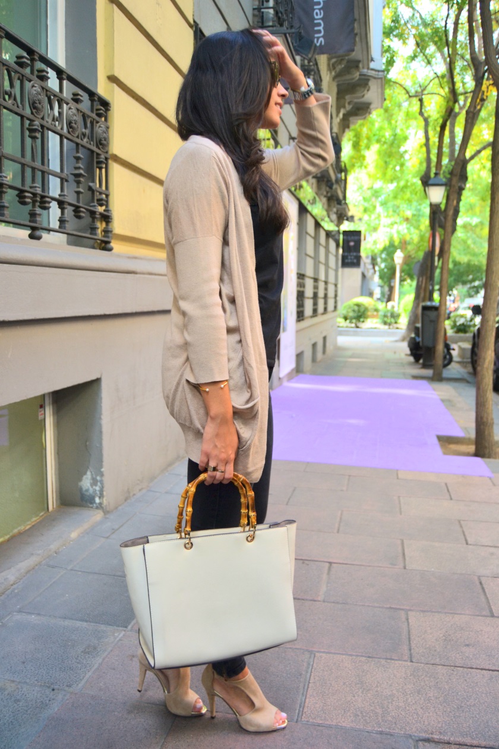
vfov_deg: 57.2
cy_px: 374
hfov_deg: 40.0
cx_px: 250
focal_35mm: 33
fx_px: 686
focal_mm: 22
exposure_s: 1/125
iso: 220
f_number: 3.5
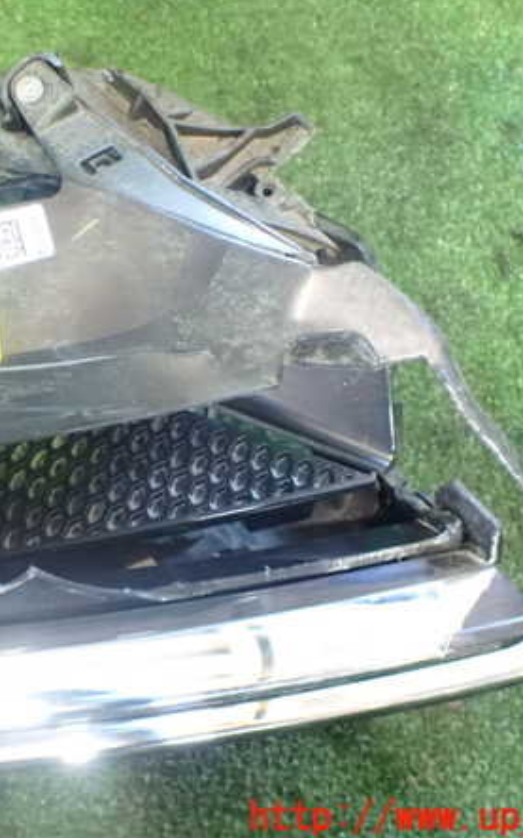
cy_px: 417
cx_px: 110
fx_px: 982
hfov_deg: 29.2
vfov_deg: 46.2
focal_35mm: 43
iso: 1600
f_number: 2.3
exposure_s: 1/30
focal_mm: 5.4
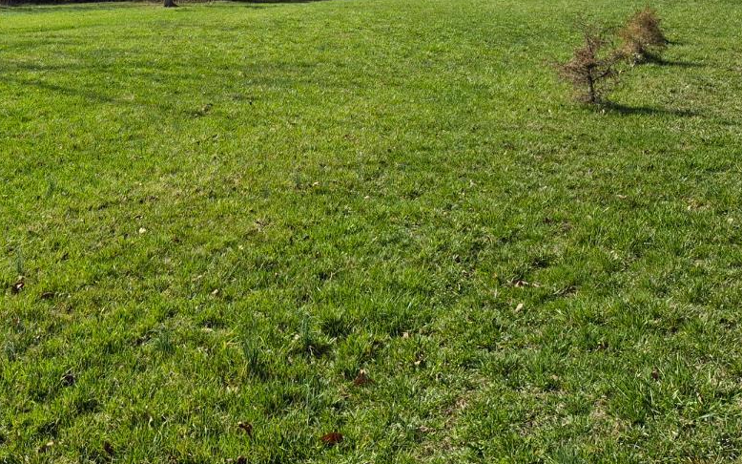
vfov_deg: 26.2
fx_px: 950
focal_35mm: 47
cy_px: 15
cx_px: 251
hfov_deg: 42.1
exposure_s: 1/2384
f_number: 1.8
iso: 25
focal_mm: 5.4
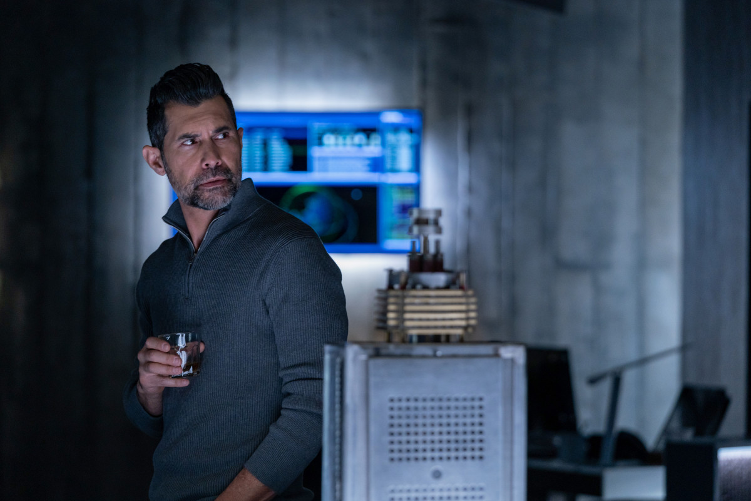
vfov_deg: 10.0
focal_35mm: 137
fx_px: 2858
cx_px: 376
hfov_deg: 15.0
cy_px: 250
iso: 4000
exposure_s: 1/200
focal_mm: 137
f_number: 4
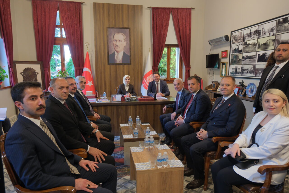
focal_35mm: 24
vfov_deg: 53.1
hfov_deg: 73.8
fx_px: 193
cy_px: 96
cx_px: 144
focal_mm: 16
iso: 800
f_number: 4
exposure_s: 1/12
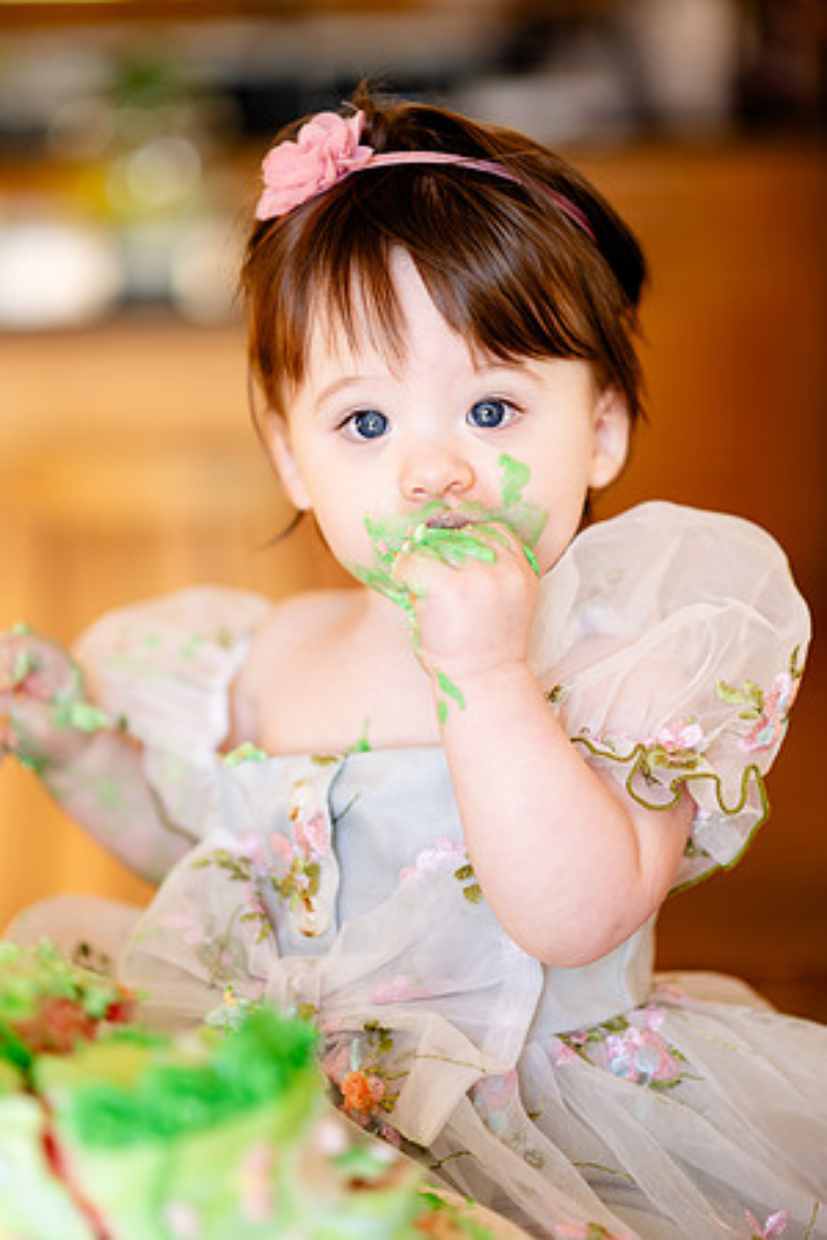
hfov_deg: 16.1
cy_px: 620
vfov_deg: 23.9
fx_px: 2929
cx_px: 414
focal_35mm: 85
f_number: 2.2
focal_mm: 85
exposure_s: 1/250
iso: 250
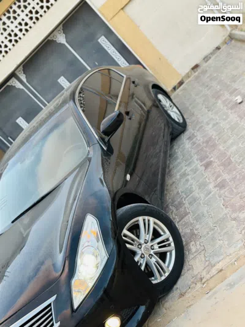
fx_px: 453
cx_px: 122
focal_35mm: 48
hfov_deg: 30.3
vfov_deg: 39.6
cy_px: 164
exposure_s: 1/81
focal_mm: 6.86
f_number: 1.78
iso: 125
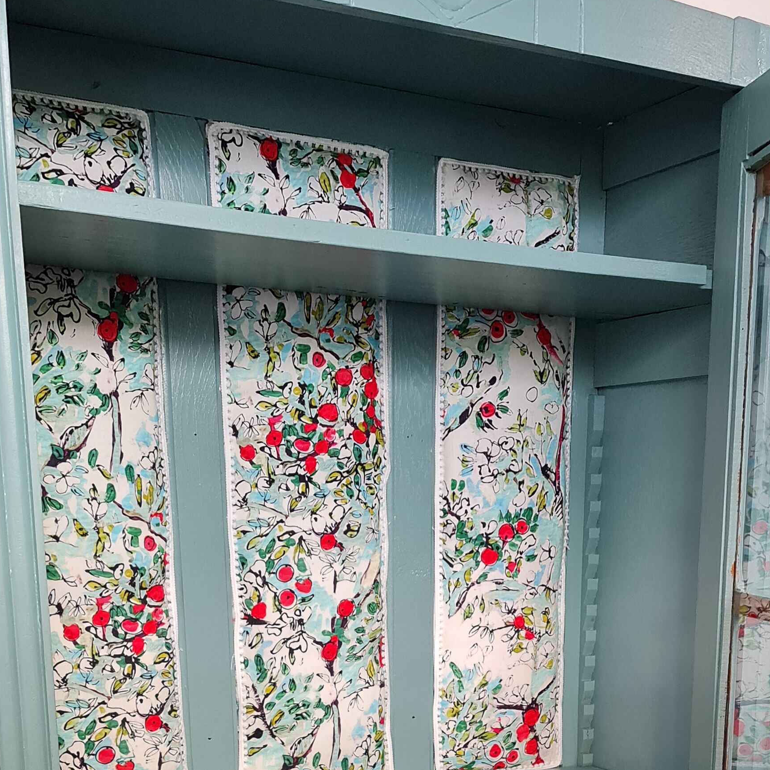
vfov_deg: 30.6
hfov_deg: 33.1
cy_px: 798
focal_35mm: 51
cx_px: 504
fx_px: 1283
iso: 320
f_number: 1.8
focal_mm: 7
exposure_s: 1/100
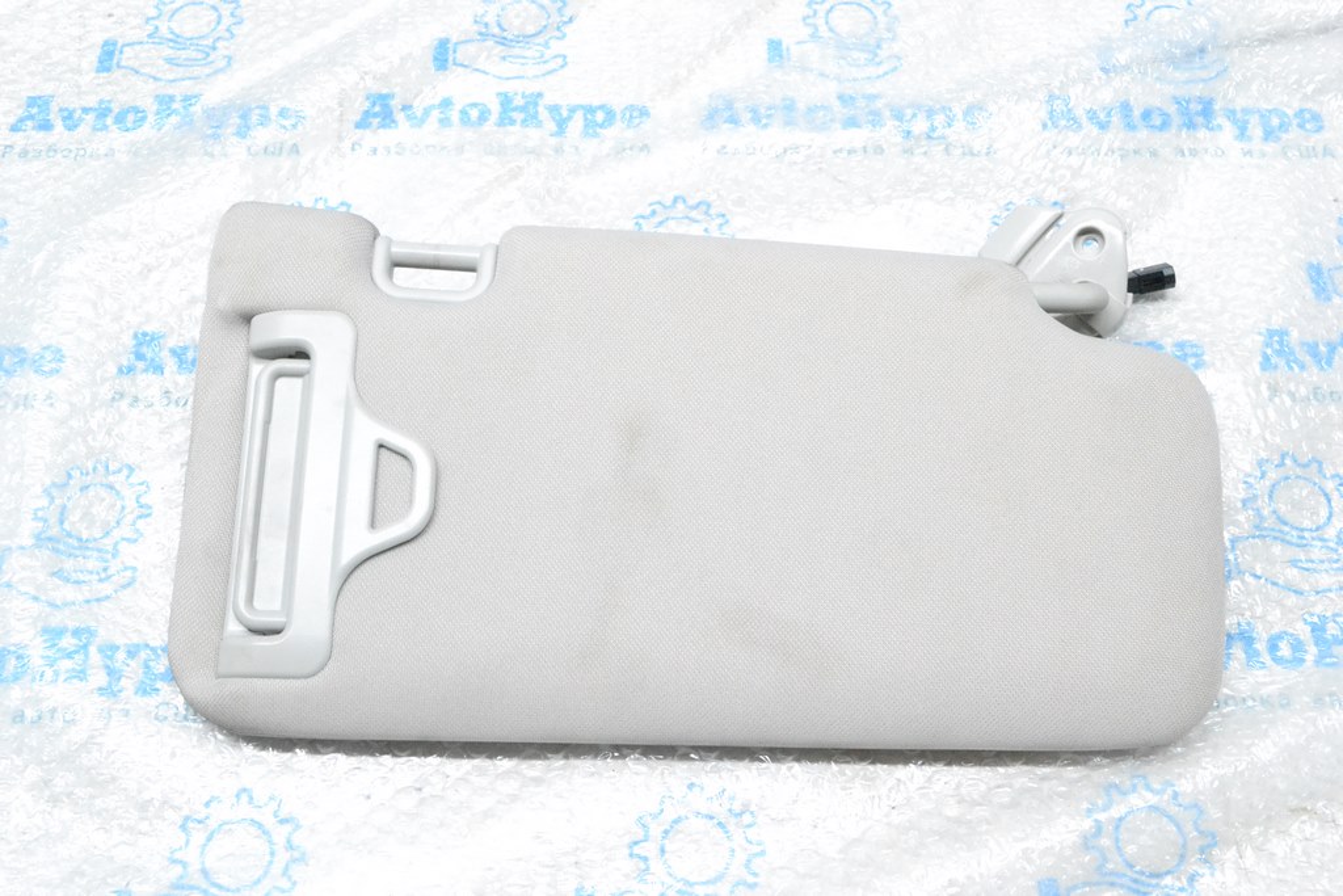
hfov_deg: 49.5
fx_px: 1455
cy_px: 448
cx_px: 672
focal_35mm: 39
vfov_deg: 34.2
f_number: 9
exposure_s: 1/160
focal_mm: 26
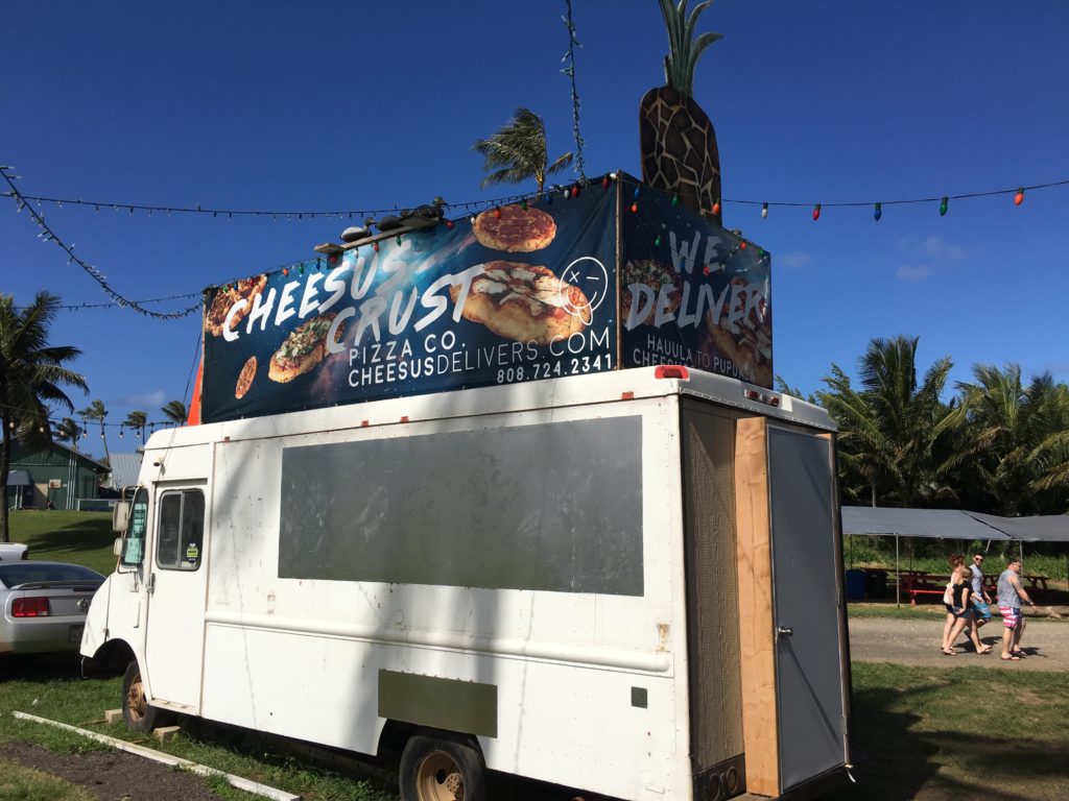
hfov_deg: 61.7
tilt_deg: +6.4
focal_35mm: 29
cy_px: 400
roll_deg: -0.5
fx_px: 896
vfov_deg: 48.2
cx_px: 534
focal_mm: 4.15
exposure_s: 1/4525
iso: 25
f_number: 2.2
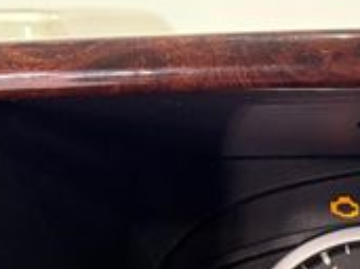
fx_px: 935
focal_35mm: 90
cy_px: 338
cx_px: 547
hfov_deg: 19.0
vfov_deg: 15.7
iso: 400
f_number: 1.78
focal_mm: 6.76
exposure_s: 1/60
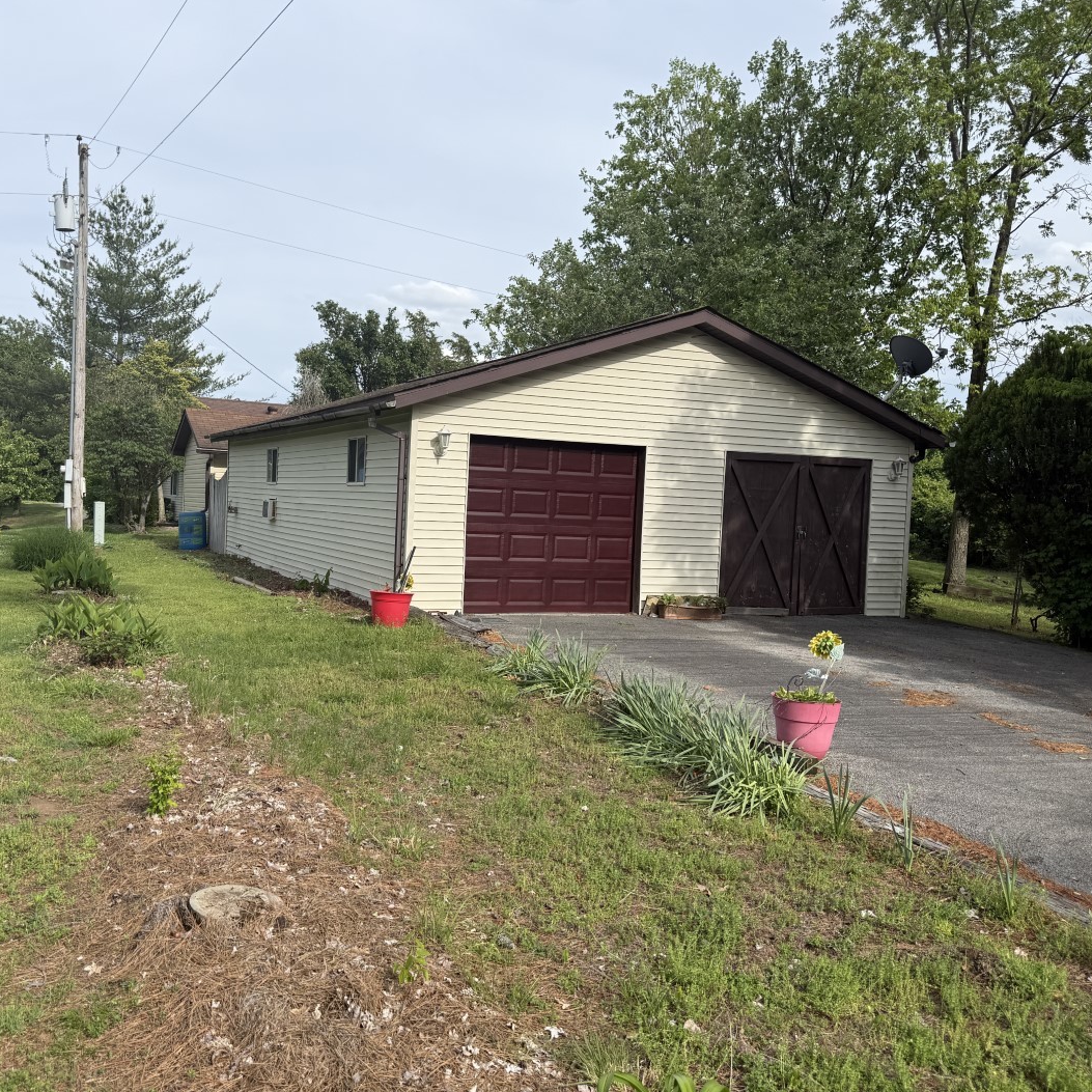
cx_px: 460
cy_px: 542
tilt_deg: +0.0
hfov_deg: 55.4
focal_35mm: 29
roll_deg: -2.0
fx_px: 1035
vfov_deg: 55.6
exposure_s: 1/3584
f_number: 1.78
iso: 80
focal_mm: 6.76
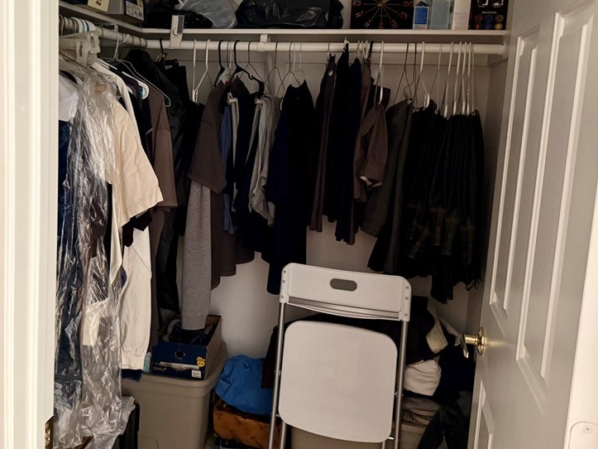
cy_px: 177
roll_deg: -2.0
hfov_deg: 53.0
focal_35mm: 34
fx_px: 587
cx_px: 201
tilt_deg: -7.4
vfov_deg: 41.6
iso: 800
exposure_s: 1/40
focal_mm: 6.76
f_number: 1.78
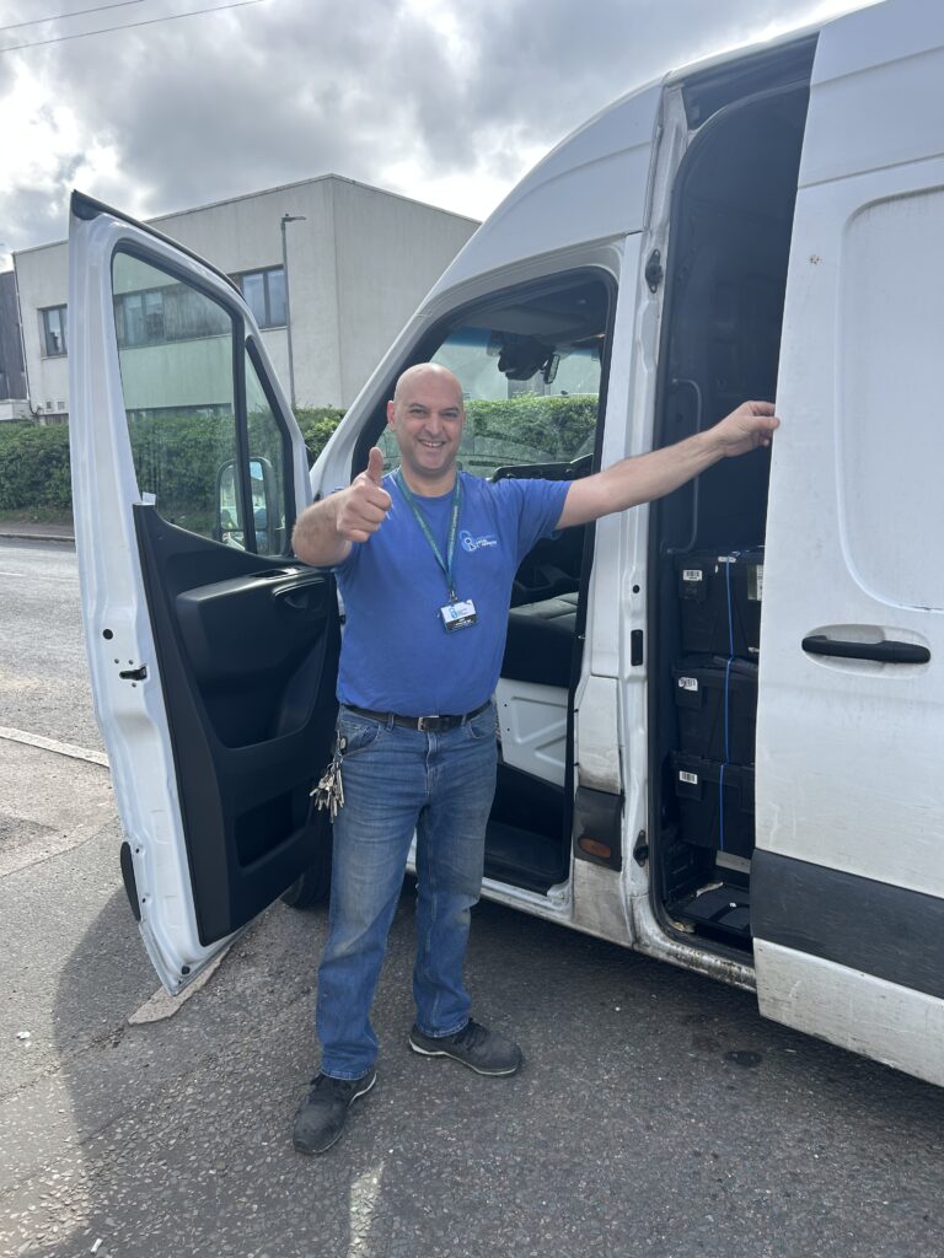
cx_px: 472
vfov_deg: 67.3
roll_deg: +0.6
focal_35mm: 26
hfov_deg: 53.1
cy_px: 629
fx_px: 945
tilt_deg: -9.7
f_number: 1.5
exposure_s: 1/1280
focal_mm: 5.7
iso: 50
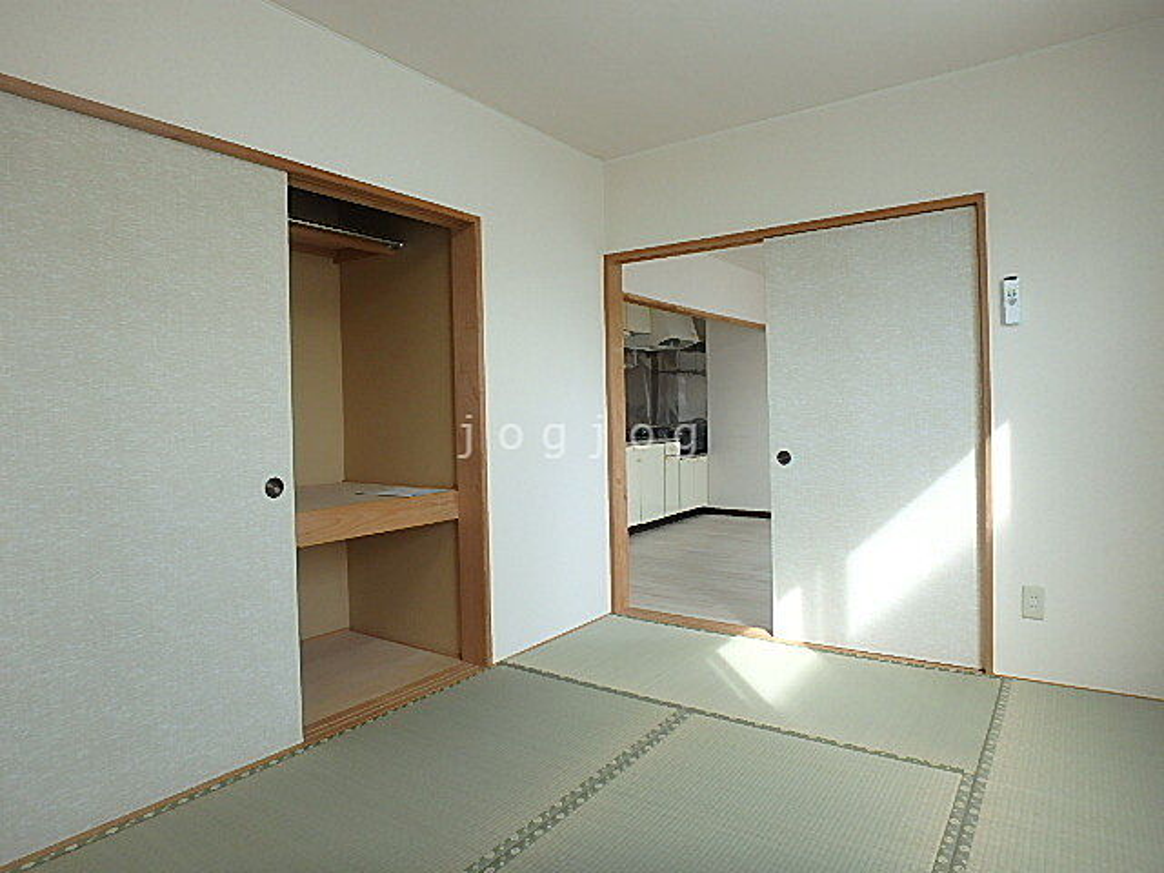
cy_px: 436
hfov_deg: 79.0
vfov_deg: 63.4
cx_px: 582
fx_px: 706
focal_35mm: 21
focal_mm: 3.7
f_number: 3.5
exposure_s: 1/60
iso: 125
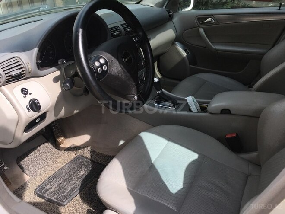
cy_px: 107
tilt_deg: -26.4
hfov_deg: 61.7
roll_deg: -1.0
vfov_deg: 48.2
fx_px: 239
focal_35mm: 29
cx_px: 142
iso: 25
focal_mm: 4.15
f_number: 2.2
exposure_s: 1/615
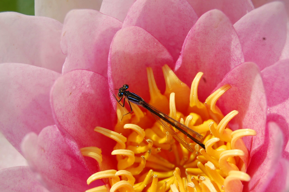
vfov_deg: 16.5
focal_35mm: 82
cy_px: 96
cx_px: 144
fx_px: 662
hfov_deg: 24.6
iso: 200
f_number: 10
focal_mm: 55
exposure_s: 1/400
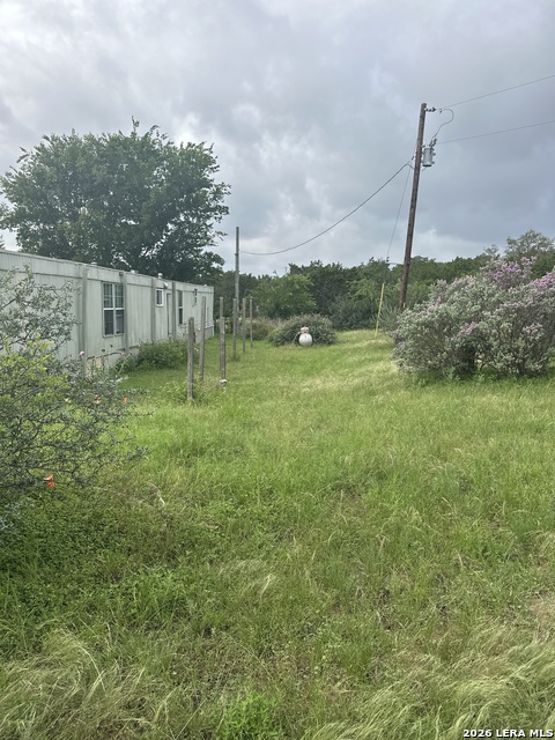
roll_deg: -2.2
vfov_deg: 71.6
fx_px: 513
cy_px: 370
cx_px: 278
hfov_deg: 56.8
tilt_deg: -7.5
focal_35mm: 24
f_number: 1.78
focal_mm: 6.86
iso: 80
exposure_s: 1/2591
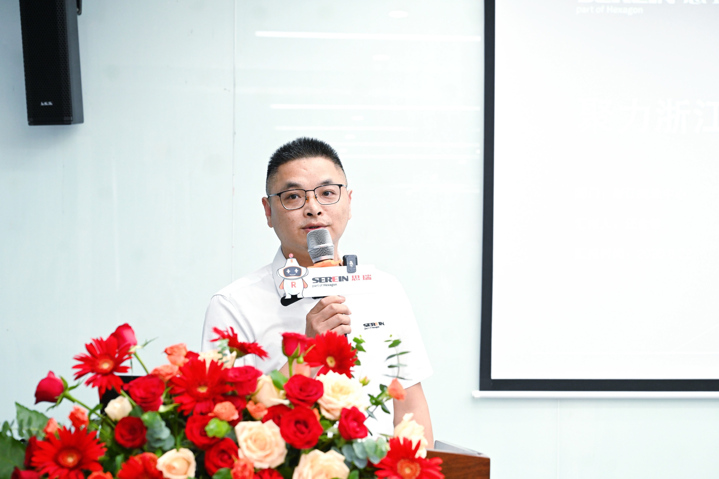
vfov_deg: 26.5
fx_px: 1018
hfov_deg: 38.9
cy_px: 240
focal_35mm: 51
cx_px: 360
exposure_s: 1/160
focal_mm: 51
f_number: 4.5
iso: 2000
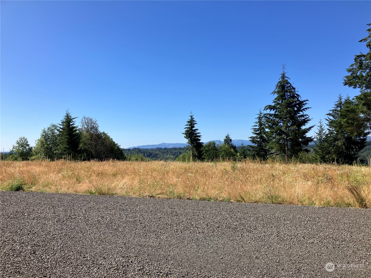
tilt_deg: -0.8
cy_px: 139
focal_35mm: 28
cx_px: 186
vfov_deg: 49.7
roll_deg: +0.2
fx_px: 300
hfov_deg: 63.4
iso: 32
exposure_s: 1/2024
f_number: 1.8
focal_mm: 3.99
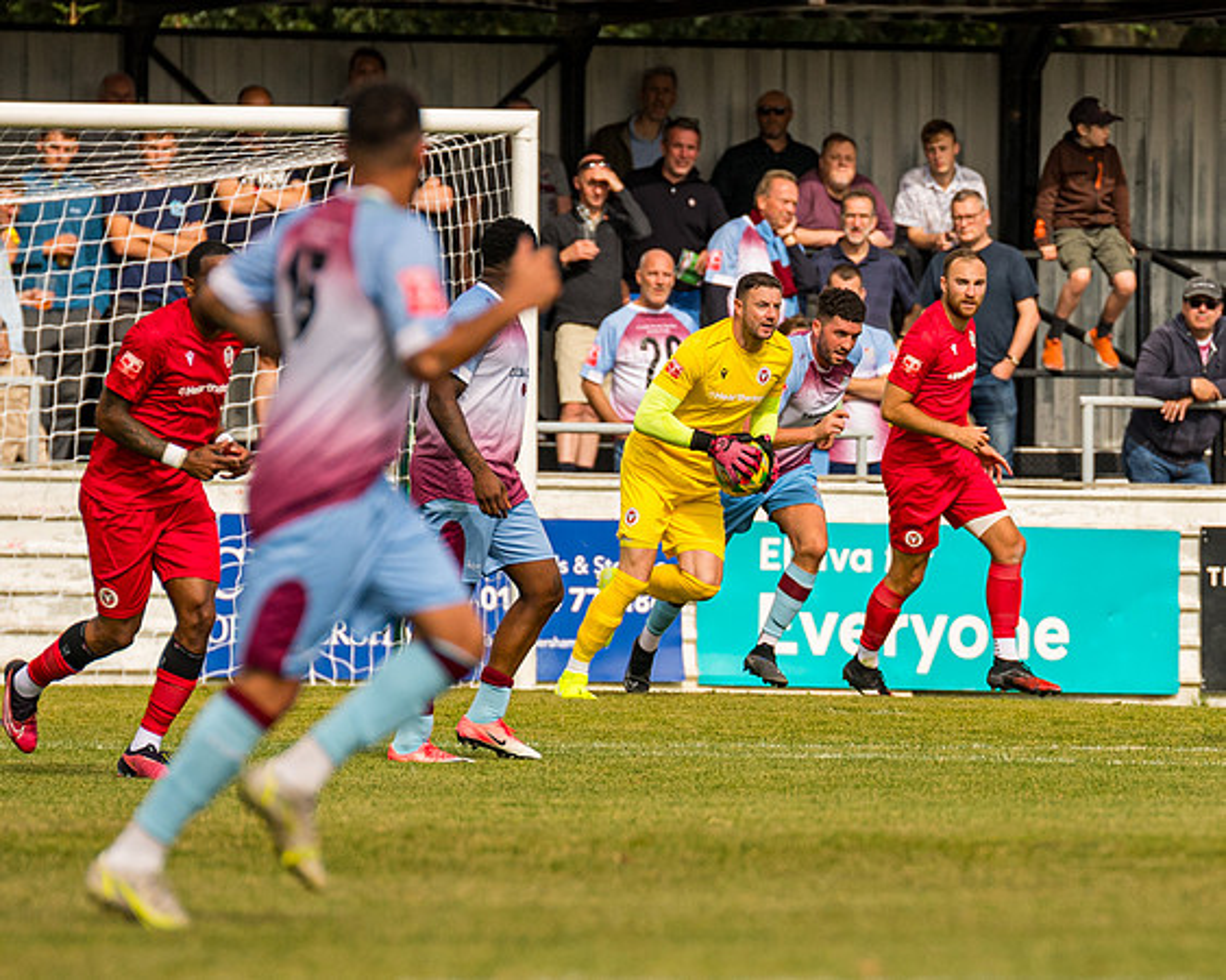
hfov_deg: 3.1
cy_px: 452
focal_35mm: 628
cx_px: 808
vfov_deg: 2.5
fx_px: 22765
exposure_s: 1/5000
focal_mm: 300
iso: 640
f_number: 4
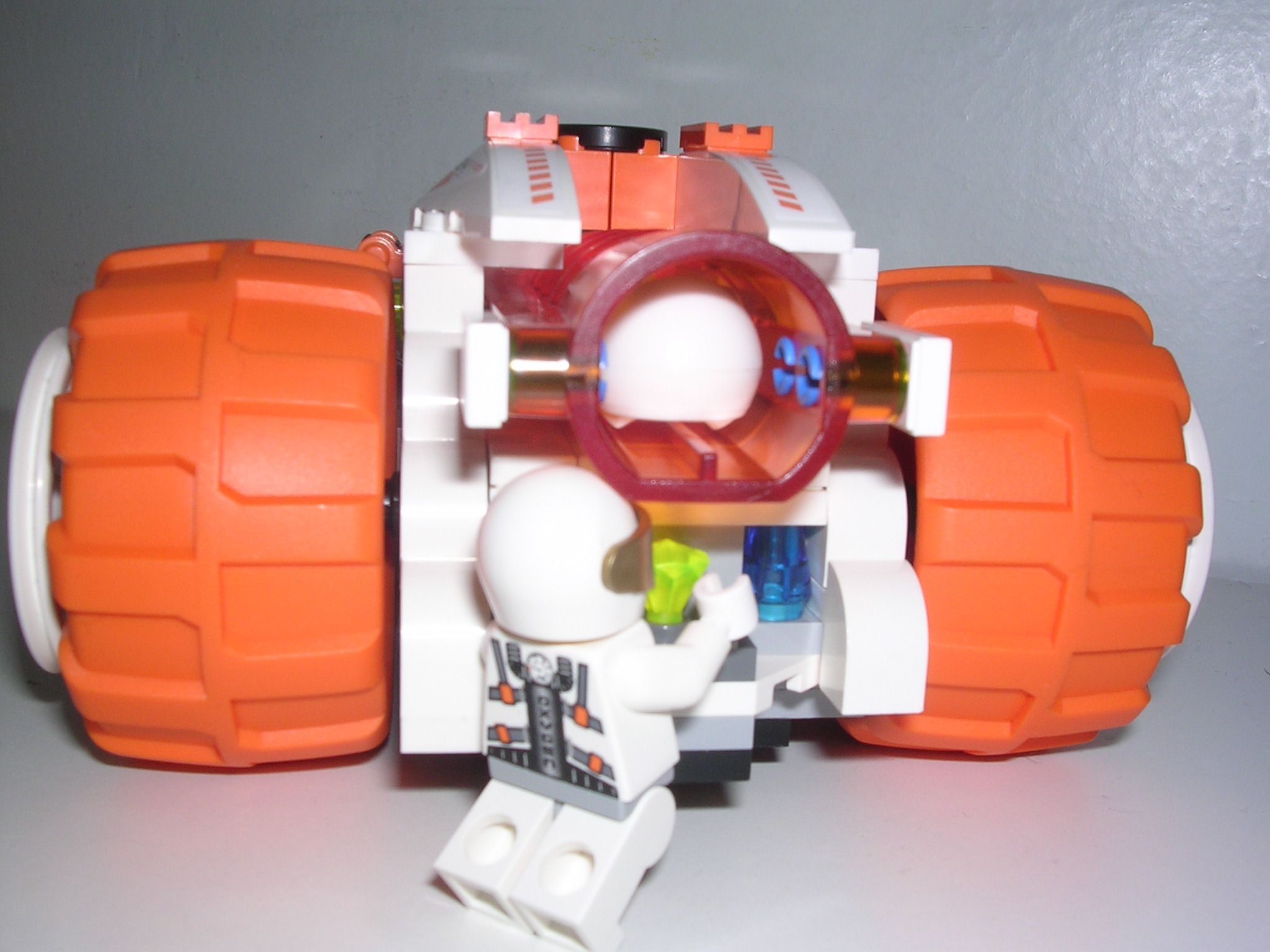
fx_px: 1394
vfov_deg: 37.7
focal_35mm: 38
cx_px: 635
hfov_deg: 49.0
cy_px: 476
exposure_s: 1/60.1
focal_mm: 5.8
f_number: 5.6
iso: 100
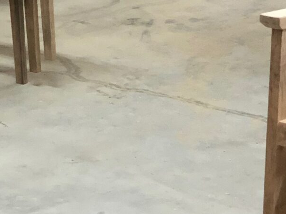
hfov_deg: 8.8
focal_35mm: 222
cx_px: -24
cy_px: -107
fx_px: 1834
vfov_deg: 6.6
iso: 125
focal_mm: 6
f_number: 2.4
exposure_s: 1/33
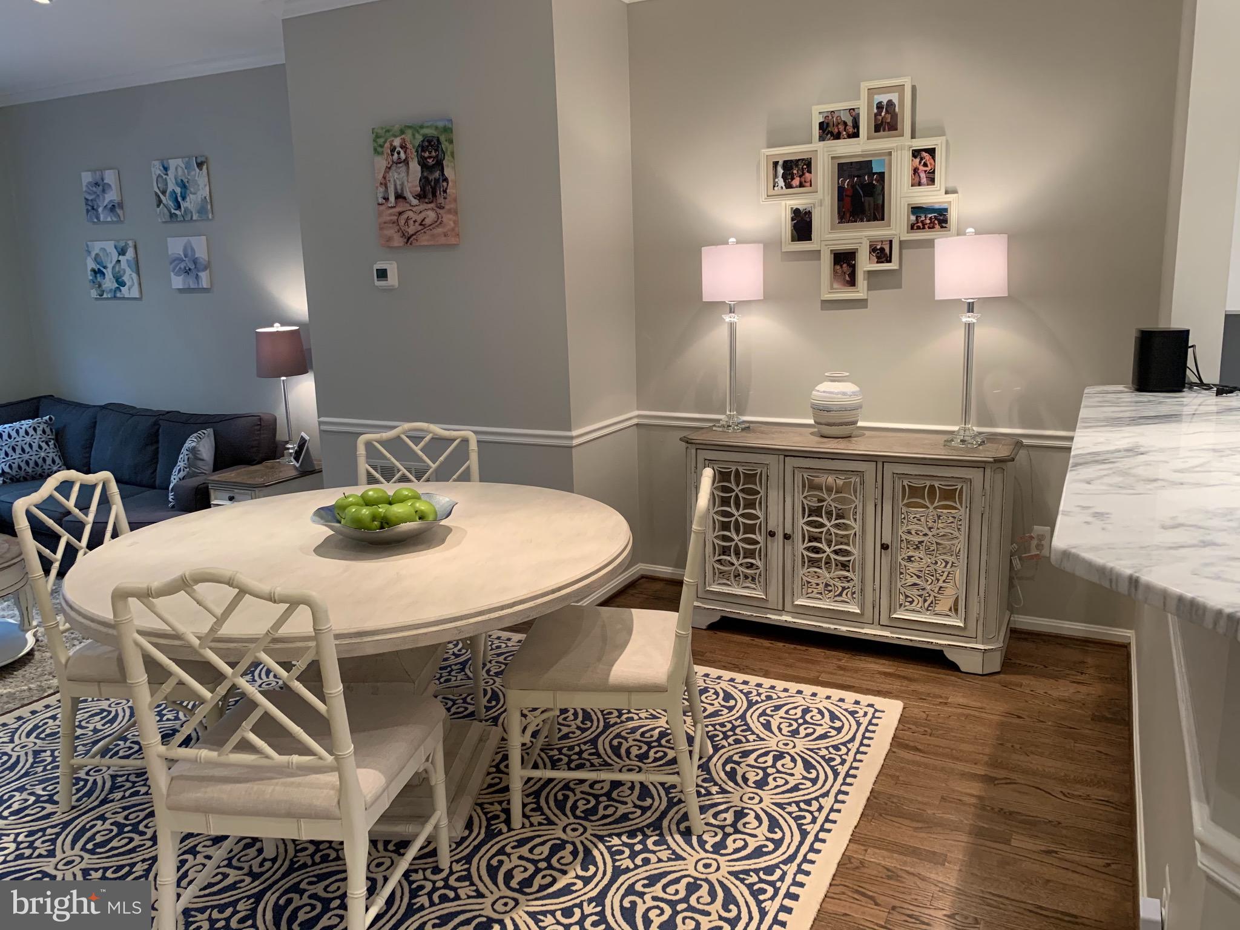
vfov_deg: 53.1
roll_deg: +1.3
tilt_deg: -11.9
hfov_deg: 67.3
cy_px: 465
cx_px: 620
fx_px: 931
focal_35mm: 26
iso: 250
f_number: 1.8
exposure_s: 1/60
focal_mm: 4.25
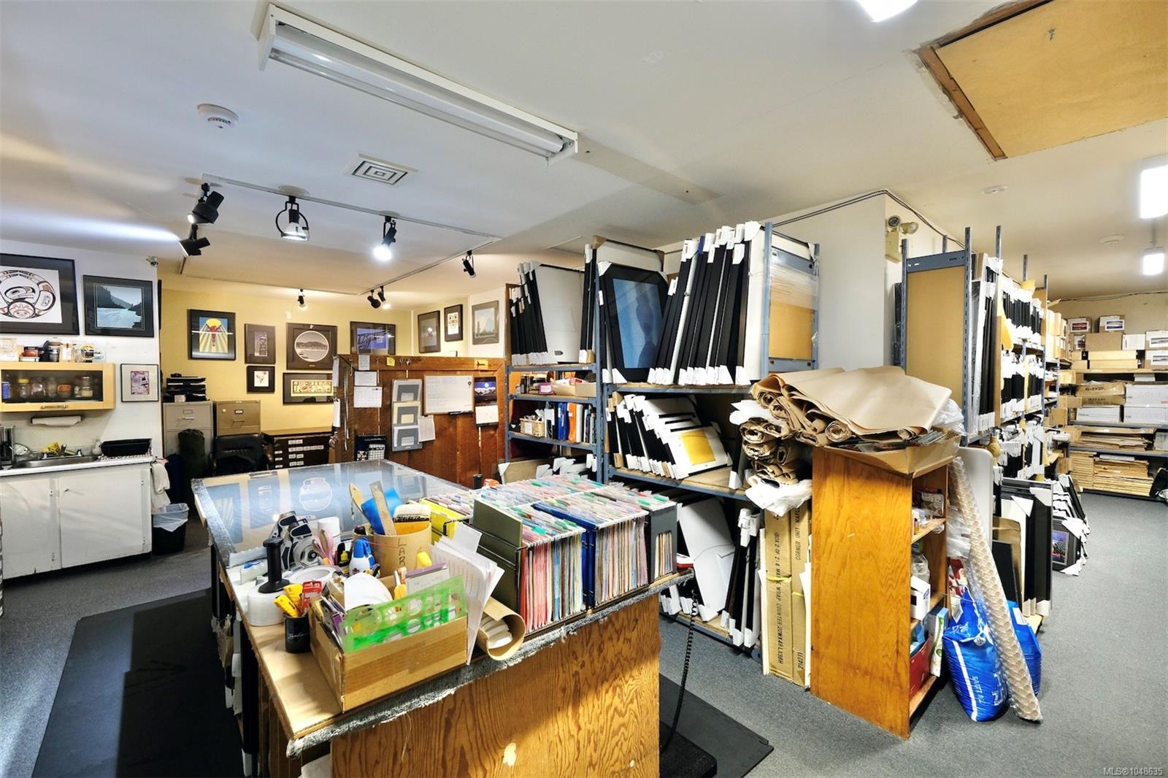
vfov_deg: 77.3
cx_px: 584
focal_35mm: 15
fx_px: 487
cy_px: 389
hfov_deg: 100.4
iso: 800
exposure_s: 1/8
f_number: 5.6
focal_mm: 9.7
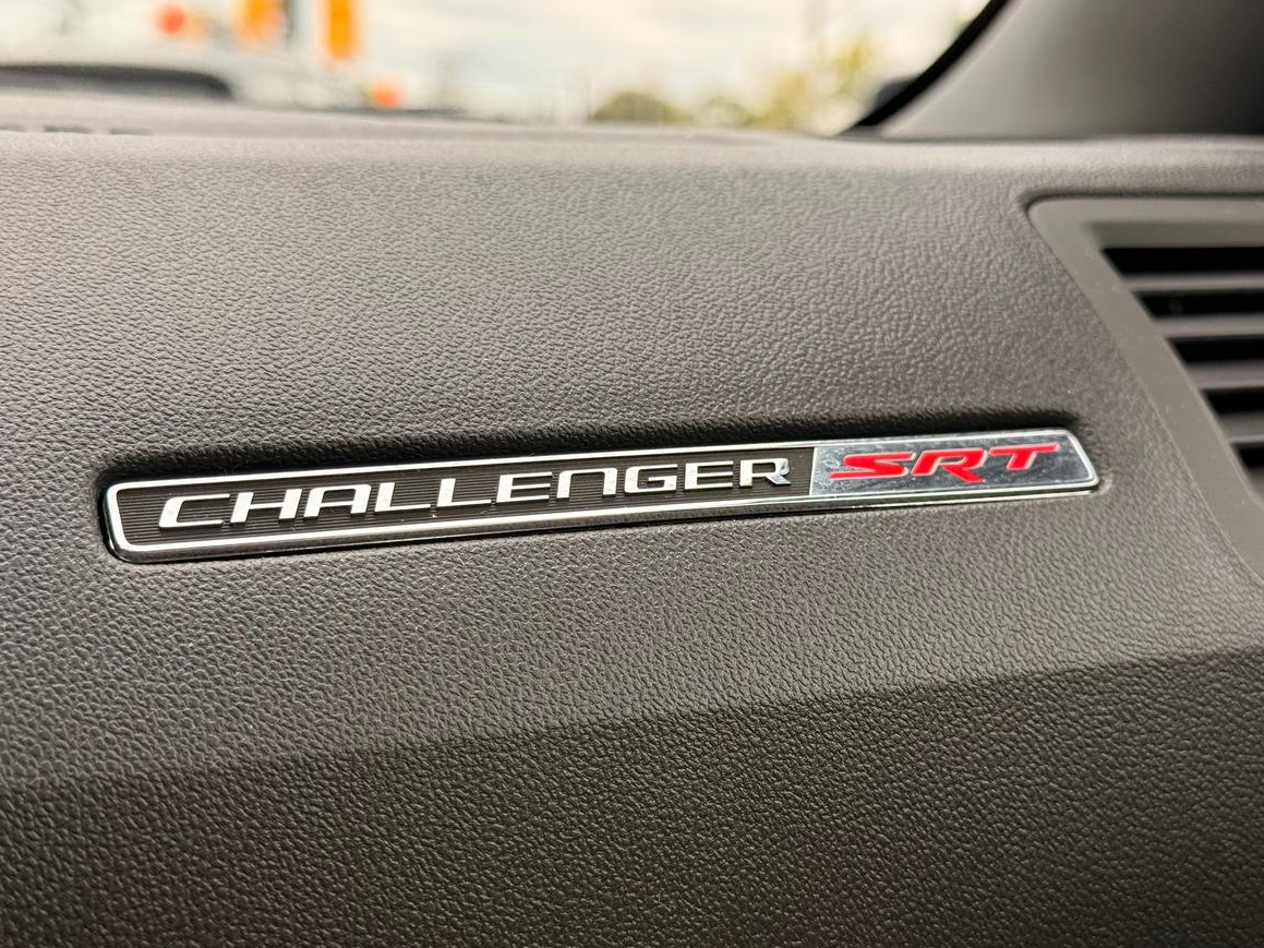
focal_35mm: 53
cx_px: 613
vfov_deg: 27.5
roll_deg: +0.3
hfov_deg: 36.2
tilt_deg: -5.8
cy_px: 430
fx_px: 1935
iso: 80
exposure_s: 1/315
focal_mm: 6.76
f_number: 1.78
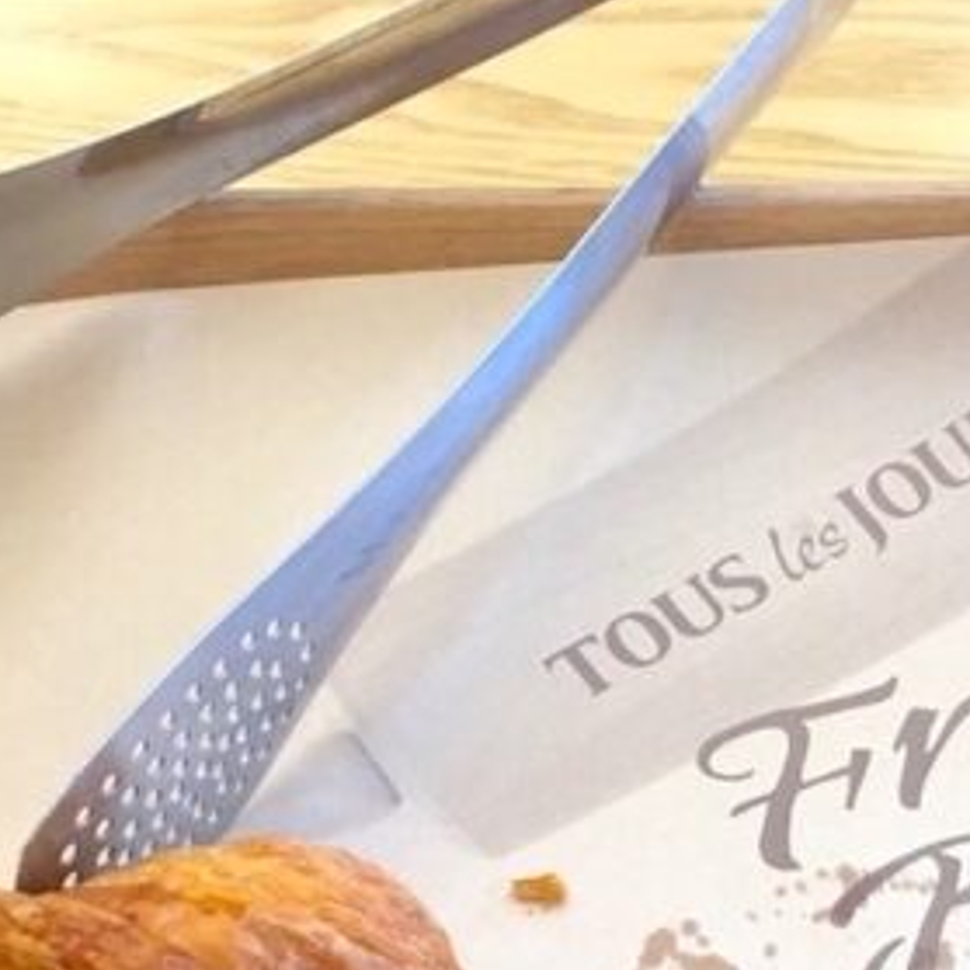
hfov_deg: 18.3
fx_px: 2980
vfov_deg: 18.1
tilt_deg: -48.3
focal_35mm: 94
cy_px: 900
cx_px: 751
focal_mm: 4.15
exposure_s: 1/33
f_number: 2.2
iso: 32
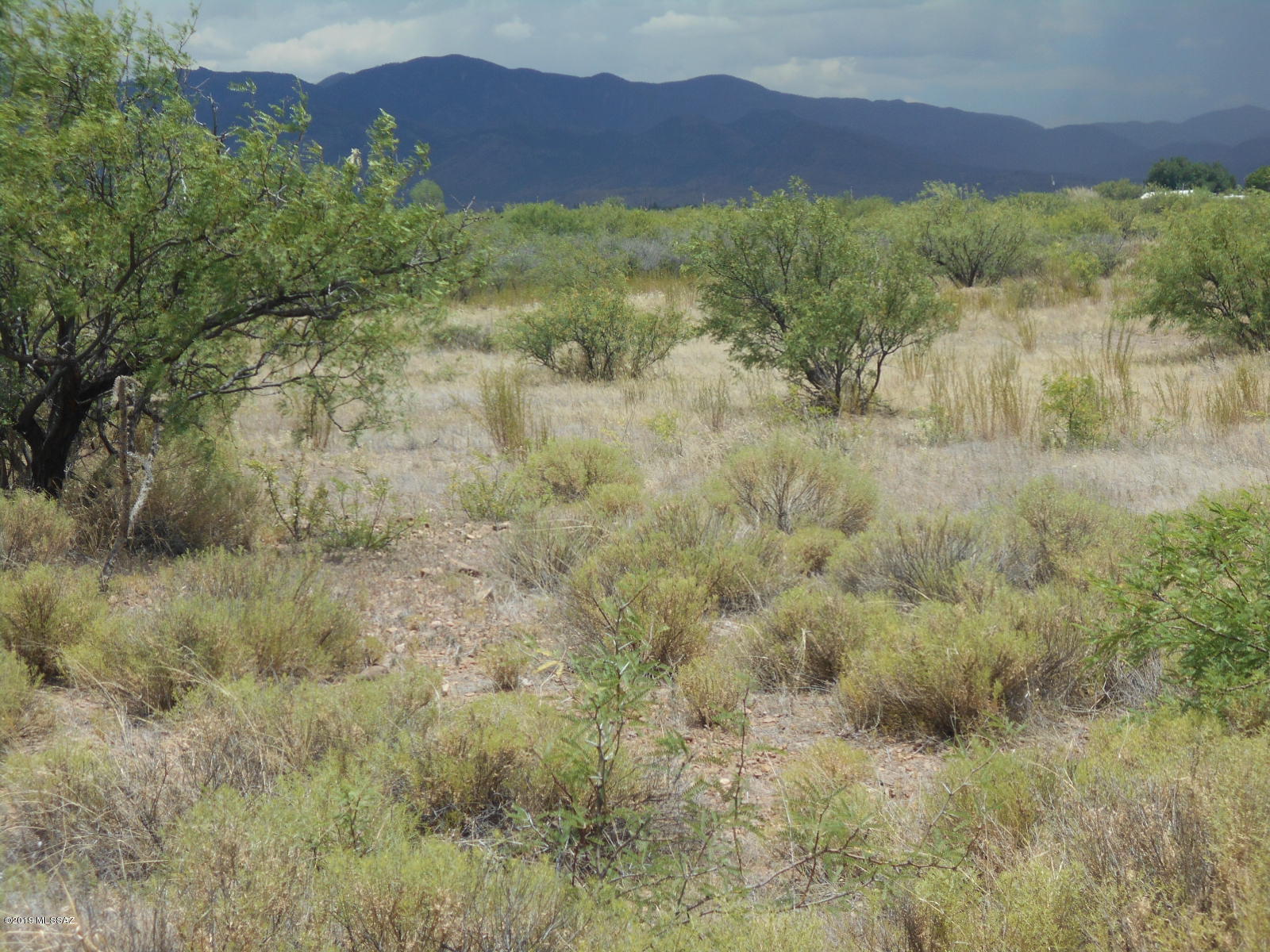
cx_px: 635
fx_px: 3595
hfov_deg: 20.0
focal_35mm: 98
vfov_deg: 15.1
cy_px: 476
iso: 80
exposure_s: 1/500
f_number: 5.5
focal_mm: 17.6
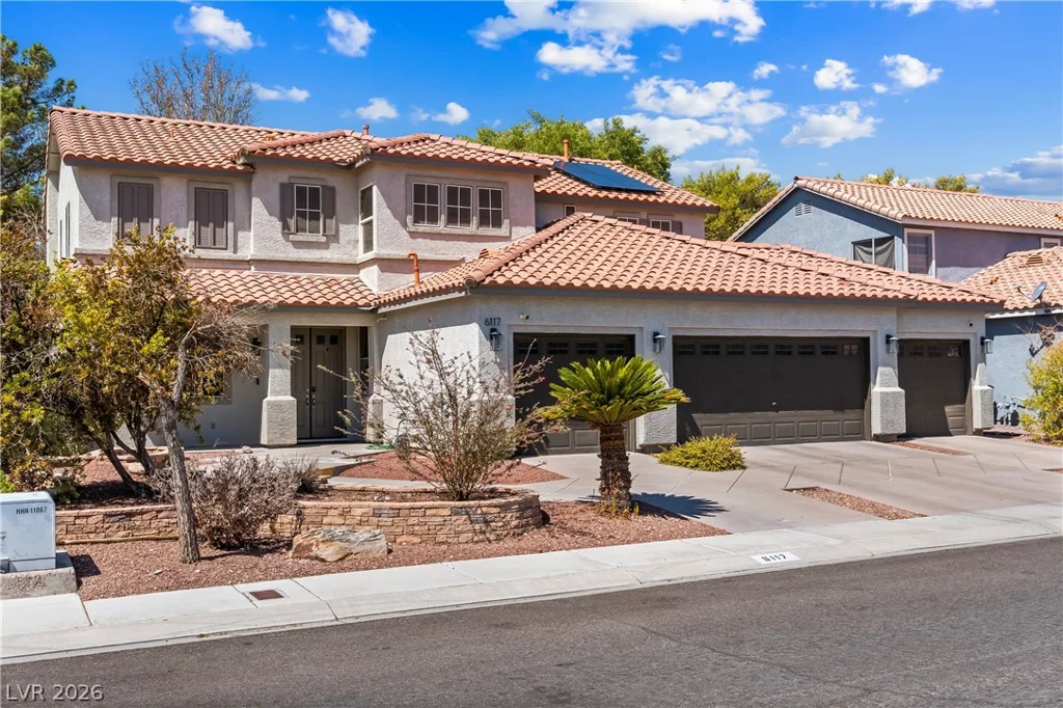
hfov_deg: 53.1
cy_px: 354
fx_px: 1063
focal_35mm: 36
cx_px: 532
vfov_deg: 36.8
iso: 400
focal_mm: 24
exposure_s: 1/8000
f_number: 8
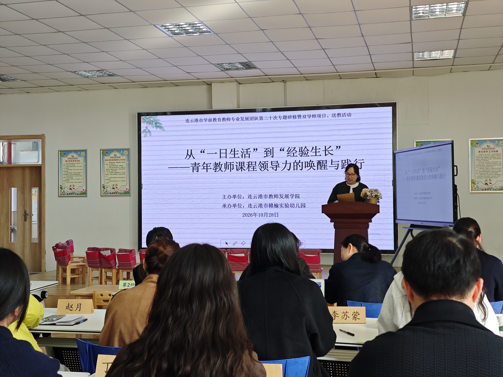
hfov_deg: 41.2
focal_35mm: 46
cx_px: 252
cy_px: 188
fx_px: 668
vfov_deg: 31.5
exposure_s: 1/100
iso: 100
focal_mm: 6.55
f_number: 1.6
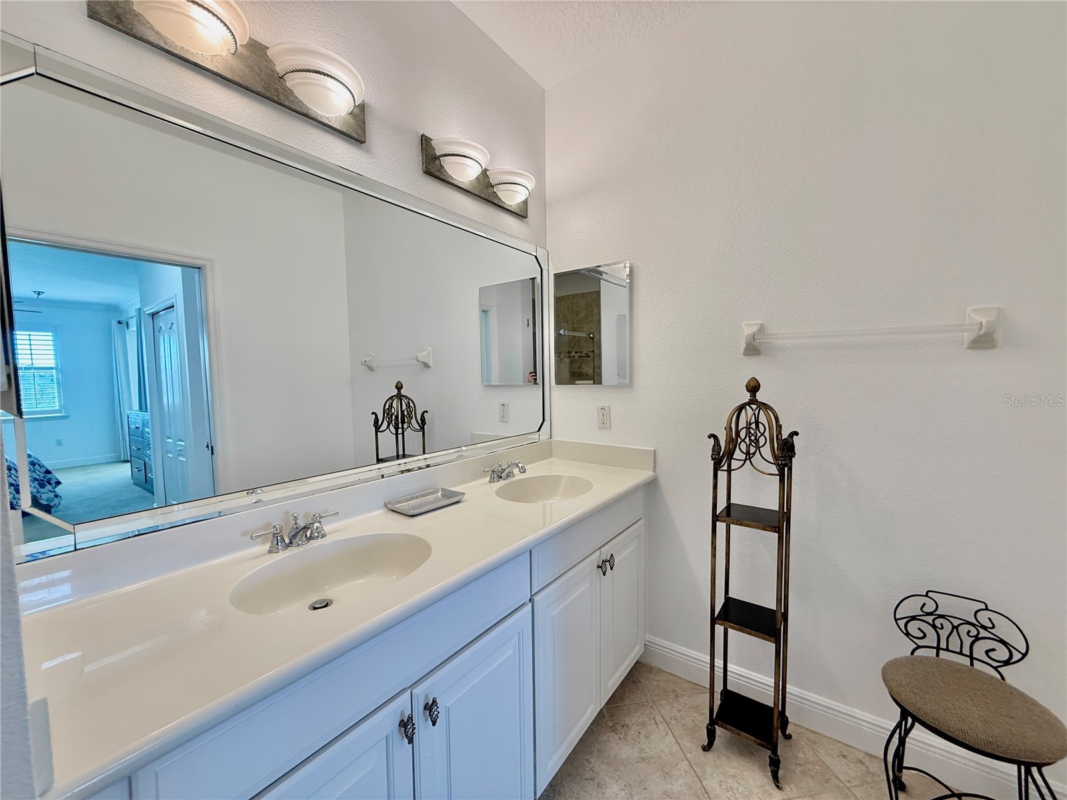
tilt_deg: -2.5
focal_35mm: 14
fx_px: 432
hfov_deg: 102.1
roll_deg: +0.3
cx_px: 534
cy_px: 400
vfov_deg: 85.7
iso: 100
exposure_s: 1/120
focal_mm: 2.22
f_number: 2.2
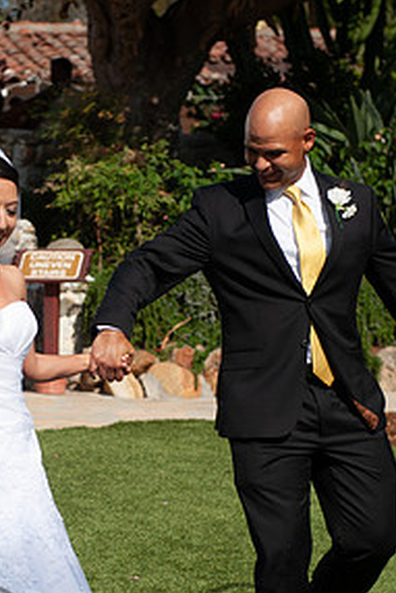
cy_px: 394
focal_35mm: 142
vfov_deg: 14.4
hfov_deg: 9.7
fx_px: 2340
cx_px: 102
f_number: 3.5
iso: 200
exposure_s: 1/4000
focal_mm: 70
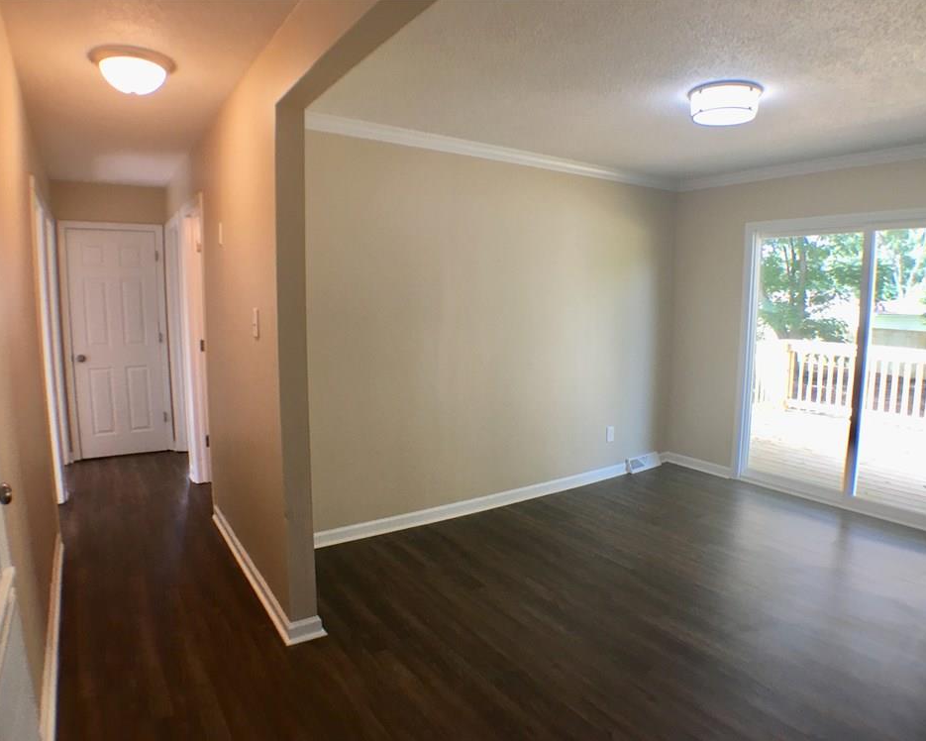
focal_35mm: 31
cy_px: 377
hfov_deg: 57.1
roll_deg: -0.5
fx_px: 850
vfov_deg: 47.1
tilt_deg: -6.3
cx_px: 487
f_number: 2.2
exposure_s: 1/30
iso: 25
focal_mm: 4.15
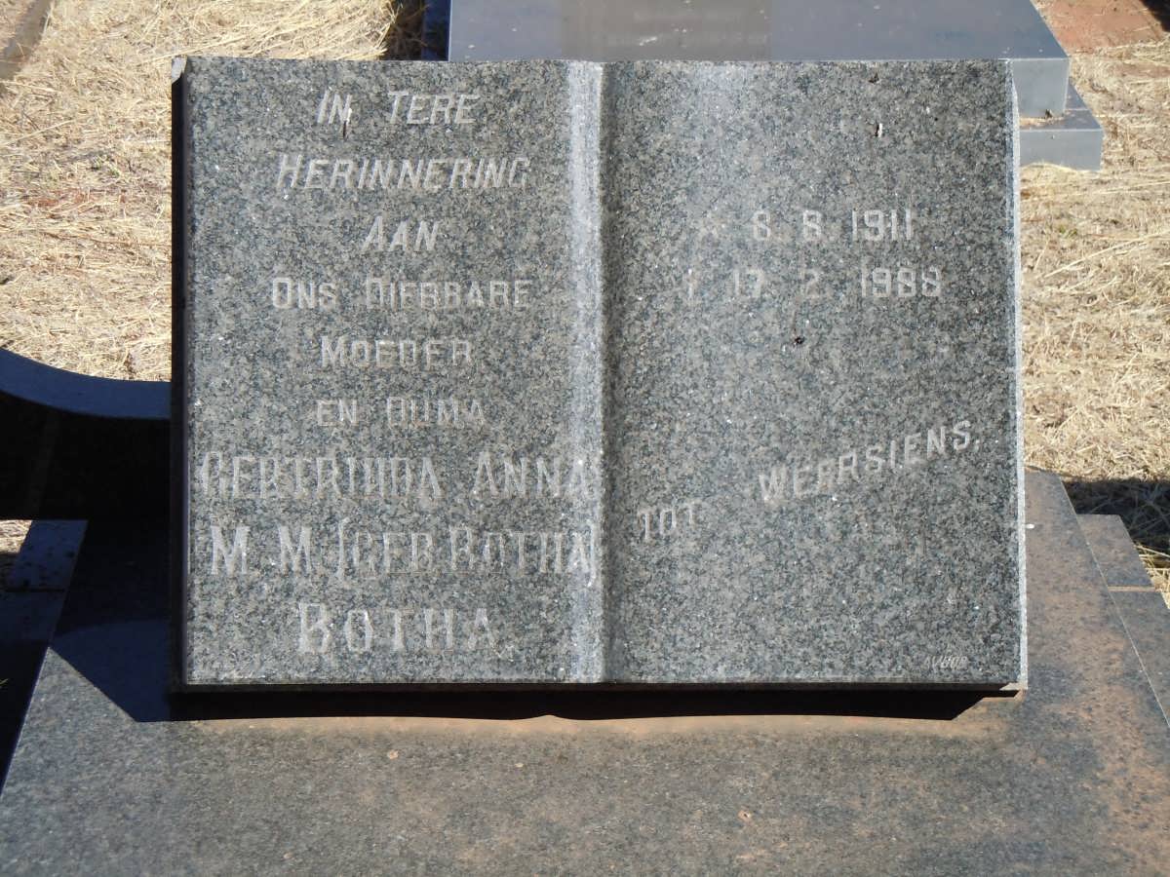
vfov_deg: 19.1
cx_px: 585
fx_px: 2603
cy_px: 438
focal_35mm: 77
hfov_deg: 25.3
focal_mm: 13.9
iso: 200
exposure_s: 1/250
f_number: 8.6
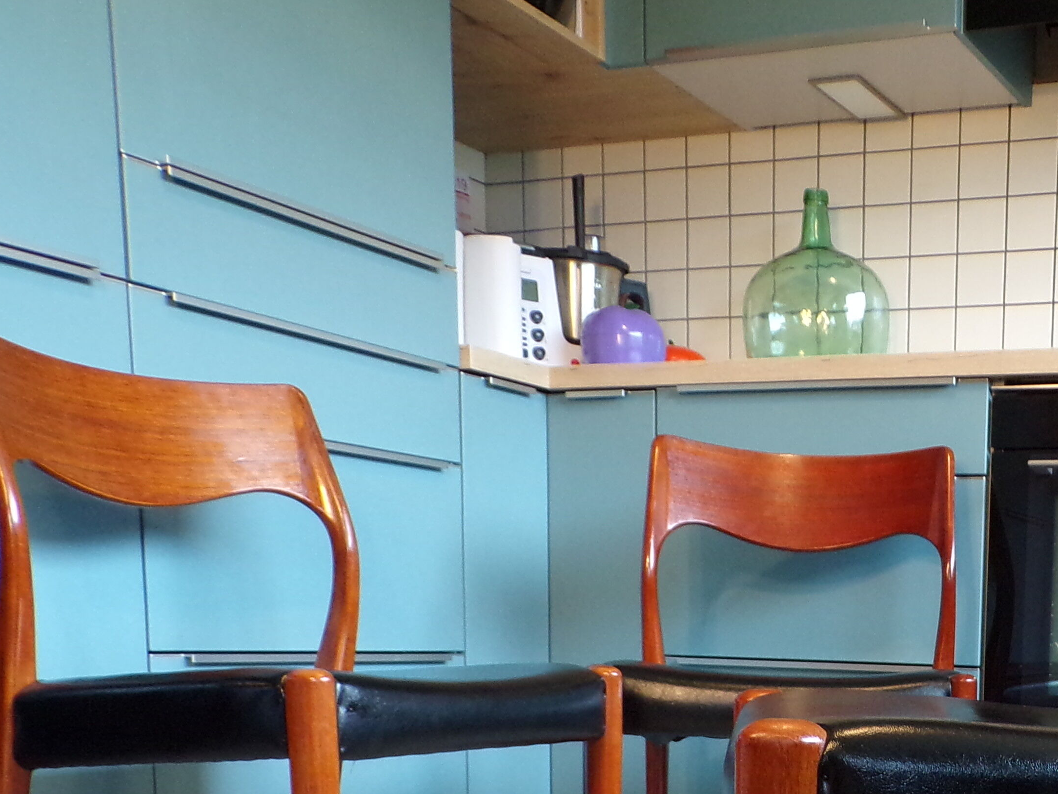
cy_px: 828
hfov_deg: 34.6
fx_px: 1559
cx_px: 1017
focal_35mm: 51
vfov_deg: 26.7
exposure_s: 1/25
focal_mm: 4.3
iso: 200
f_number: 3
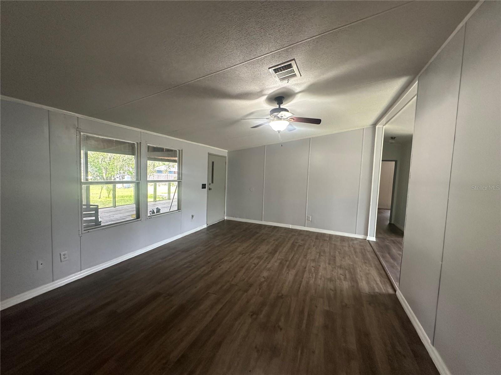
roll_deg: -2.4
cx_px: 250
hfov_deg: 102.1
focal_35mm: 14
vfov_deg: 85.7
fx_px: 203
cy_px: 188
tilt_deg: -3.6
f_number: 2.2
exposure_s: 1/120
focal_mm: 2.22
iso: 250
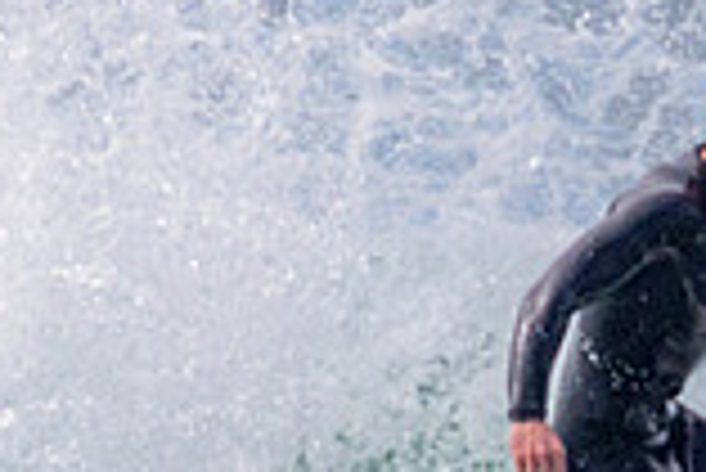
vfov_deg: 0.3
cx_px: 1108
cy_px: 808
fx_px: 78967
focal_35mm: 4023
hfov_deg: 0.5
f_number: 11
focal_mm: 800
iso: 720
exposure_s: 1/2000
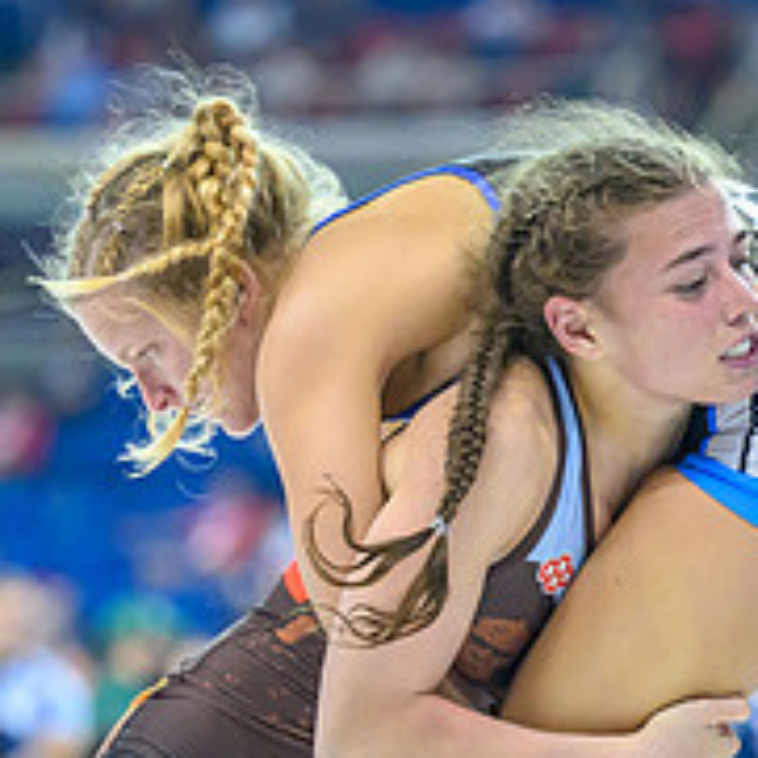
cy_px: 837
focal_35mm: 402
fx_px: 9959
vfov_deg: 4.3
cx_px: 321
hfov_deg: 4.4
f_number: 2.8
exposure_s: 1/800
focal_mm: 125
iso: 3200
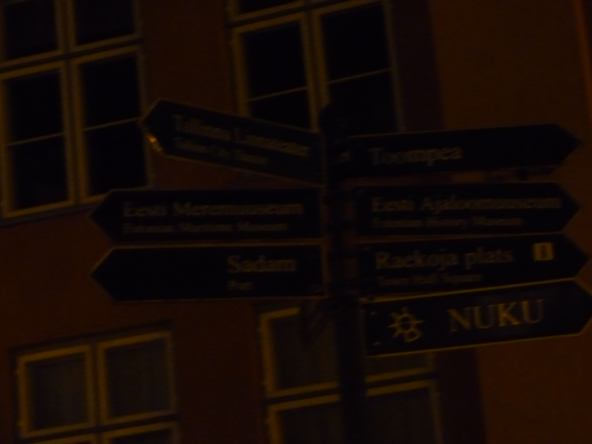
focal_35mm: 105
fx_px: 1796
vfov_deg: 14.1
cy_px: 222
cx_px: 296
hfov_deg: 18.7
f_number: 4.4
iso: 800
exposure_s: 1/8
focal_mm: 13.6
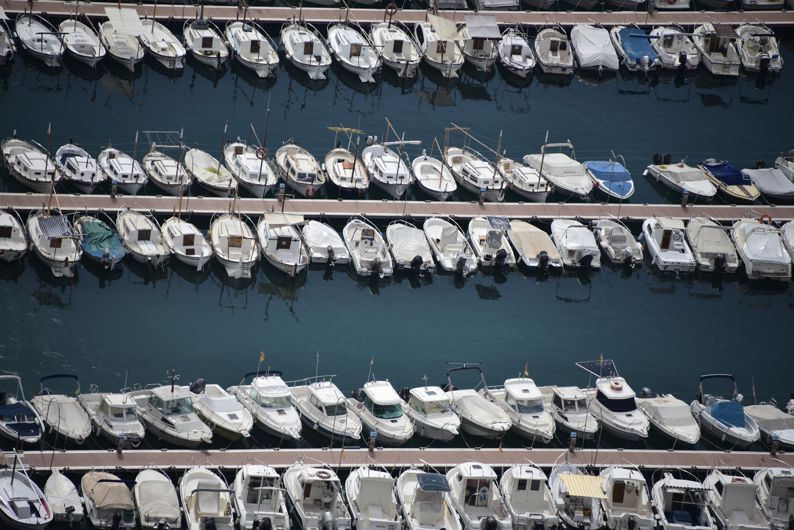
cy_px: 265
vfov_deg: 4.6
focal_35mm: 300
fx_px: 6619
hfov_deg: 6.9
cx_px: 397
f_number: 5.6
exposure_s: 1/2000
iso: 200
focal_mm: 300
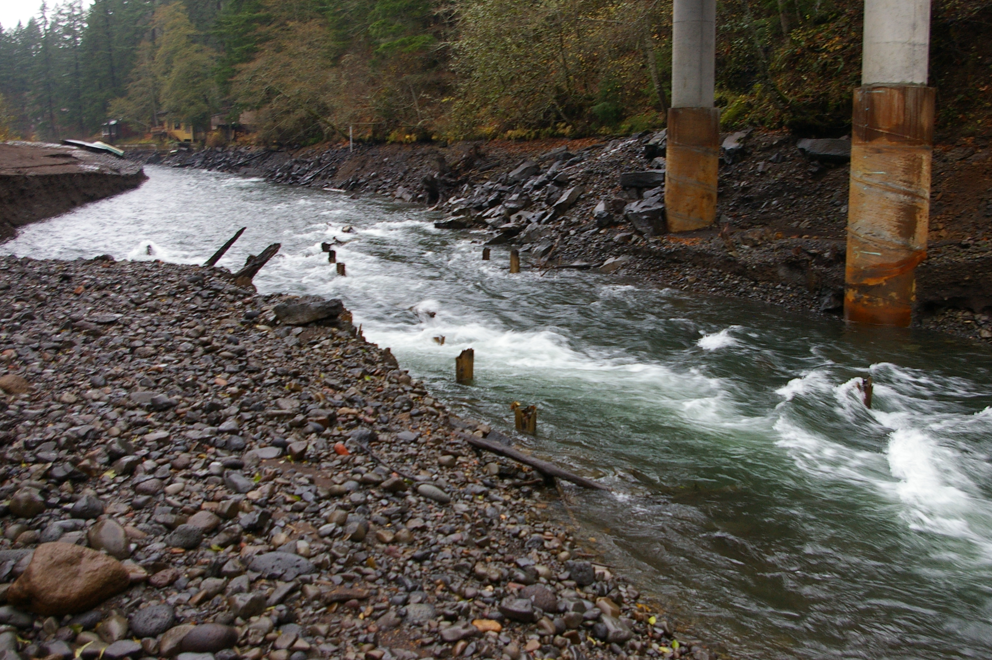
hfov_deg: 52.4
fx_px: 1007
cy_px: 282
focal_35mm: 37
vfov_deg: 36.2
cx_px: 529
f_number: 5.6
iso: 400
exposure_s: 1/20
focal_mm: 21
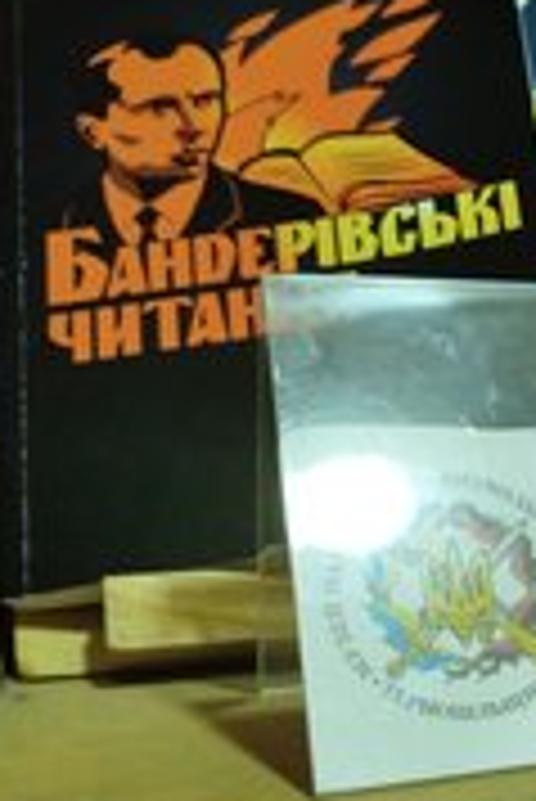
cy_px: 536
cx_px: 784
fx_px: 1248
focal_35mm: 56
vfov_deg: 35.3
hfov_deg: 20.9
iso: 500
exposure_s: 1/33
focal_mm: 5.31
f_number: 1.7
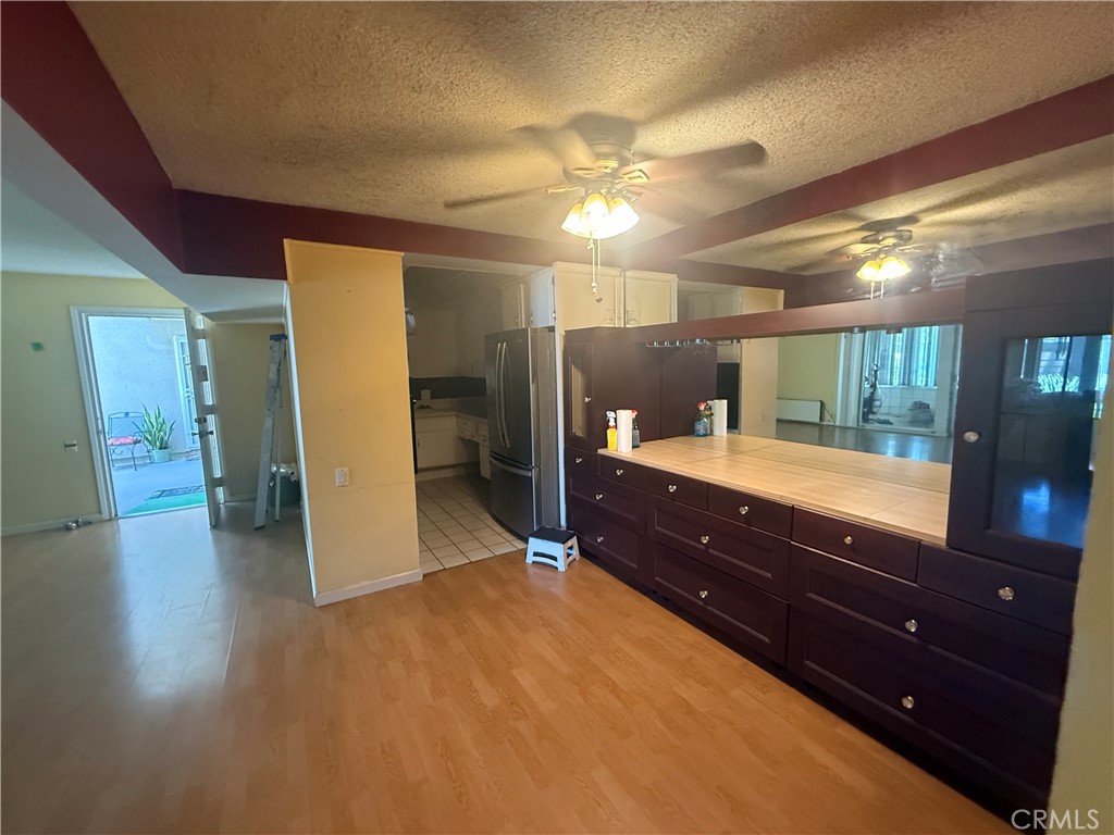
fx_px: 451
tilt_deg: -6.5
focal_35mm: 14
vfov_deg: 85.7
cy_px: 418
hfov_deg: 102.1
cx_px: 557
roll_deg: +0.0
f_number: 2.2
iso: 640
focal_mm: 2.22
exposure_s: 1/60
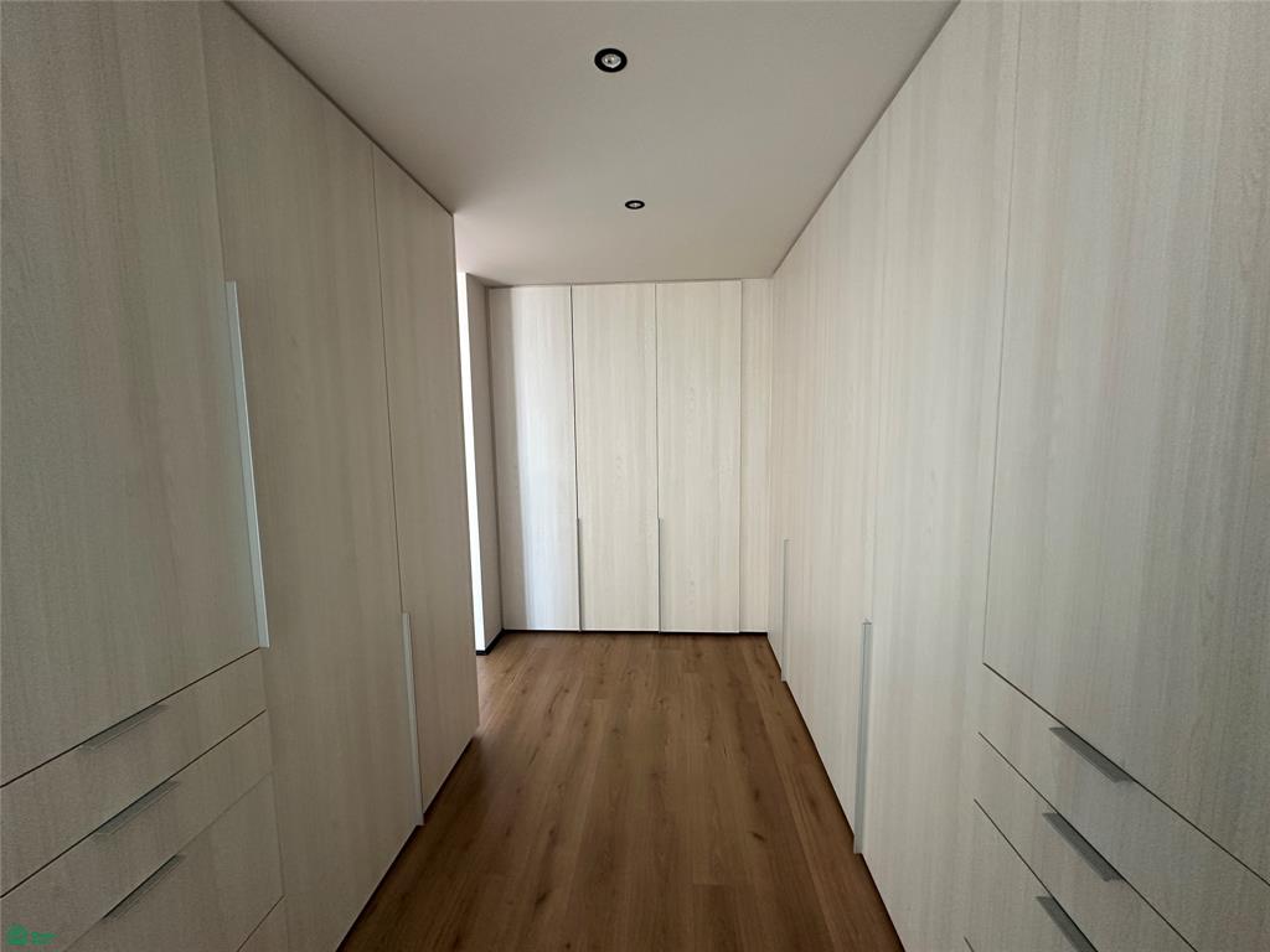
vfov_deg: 85.7
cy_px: 476
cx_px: 635
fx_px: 514
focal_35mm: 14
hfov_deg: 102.1
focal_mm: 2.22
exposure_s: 1/99
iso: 250
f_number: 2.2
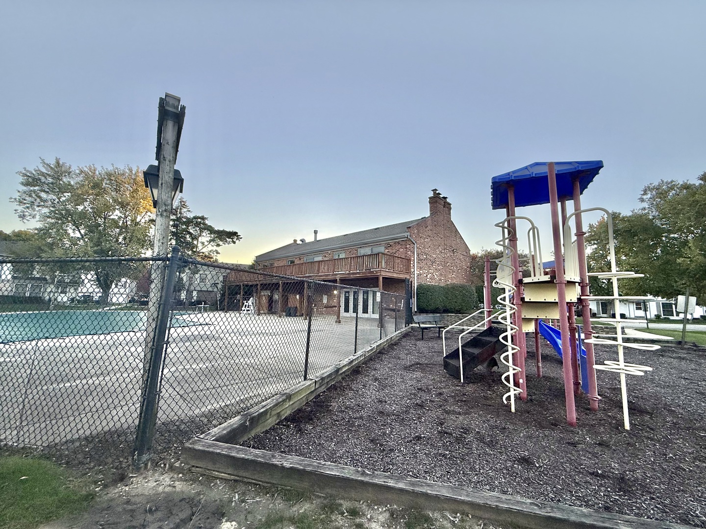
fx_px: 286
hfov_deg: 102.1
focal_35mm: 14
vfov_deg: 85.7
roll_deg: -1.8
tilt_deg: +8.3
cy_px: 264
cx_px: 353
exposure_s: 1/355
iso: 50
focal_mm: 2.22
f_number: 2.2
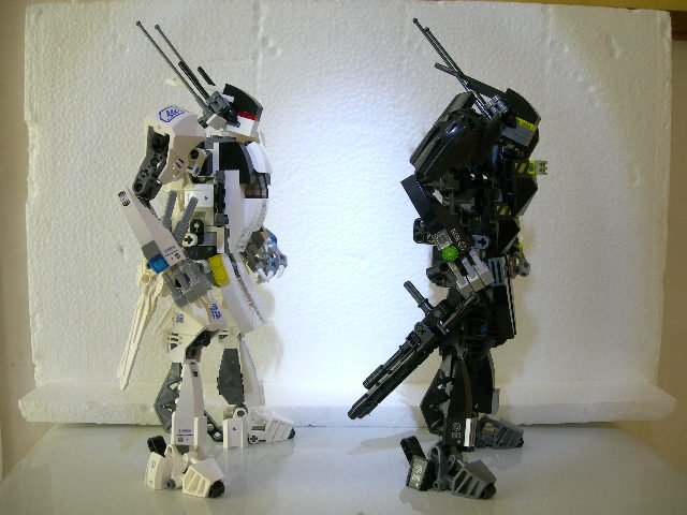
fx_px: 754
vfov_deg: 37.7
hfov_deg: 49.0
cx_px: 344
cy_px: 258
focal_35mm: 38
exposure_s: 1.24
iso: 200
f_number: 2.8
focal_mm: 7.8
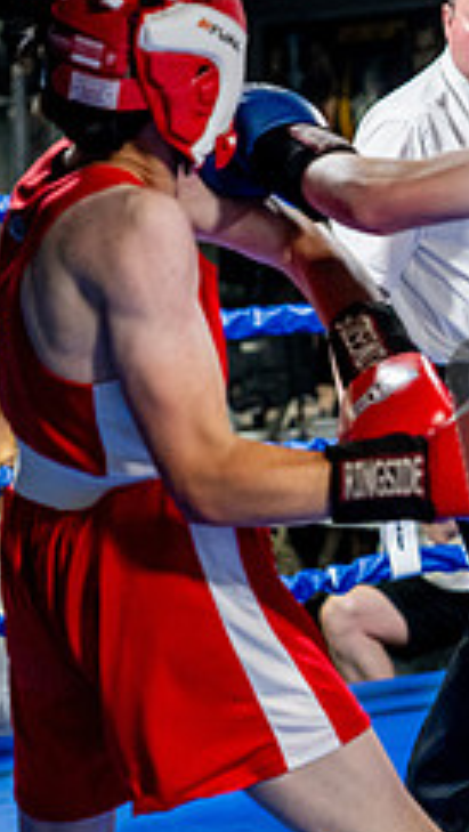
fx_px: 2759
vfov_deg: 17.1
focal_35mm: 125
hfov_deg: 9.7
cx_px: 455
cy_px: 395
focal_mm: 50
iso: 4000
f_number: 2
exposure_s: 1/1000
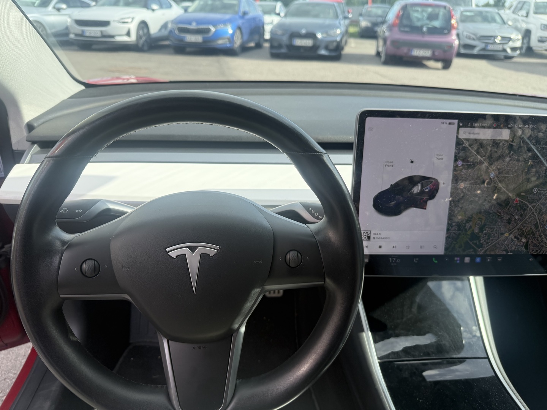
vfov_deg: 56.8
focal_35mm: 24
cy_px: 205
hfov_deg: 71.6
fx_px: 379
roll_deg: -0.9
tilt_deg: -25.8
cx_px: 274
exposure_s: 1/1689
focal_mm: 6.76
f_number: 1.78
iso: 100
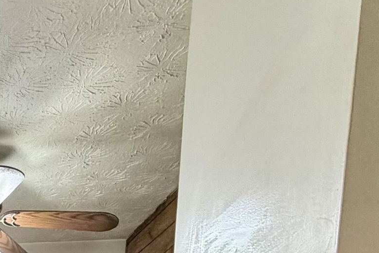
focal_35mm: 58
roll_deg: -0.8
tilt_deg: -4.1
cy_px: 483
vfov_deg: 17.7
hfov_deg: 25.4
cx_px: -199
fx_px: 611
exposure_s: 1/120
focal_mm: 2.22
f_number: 2.2
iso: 200
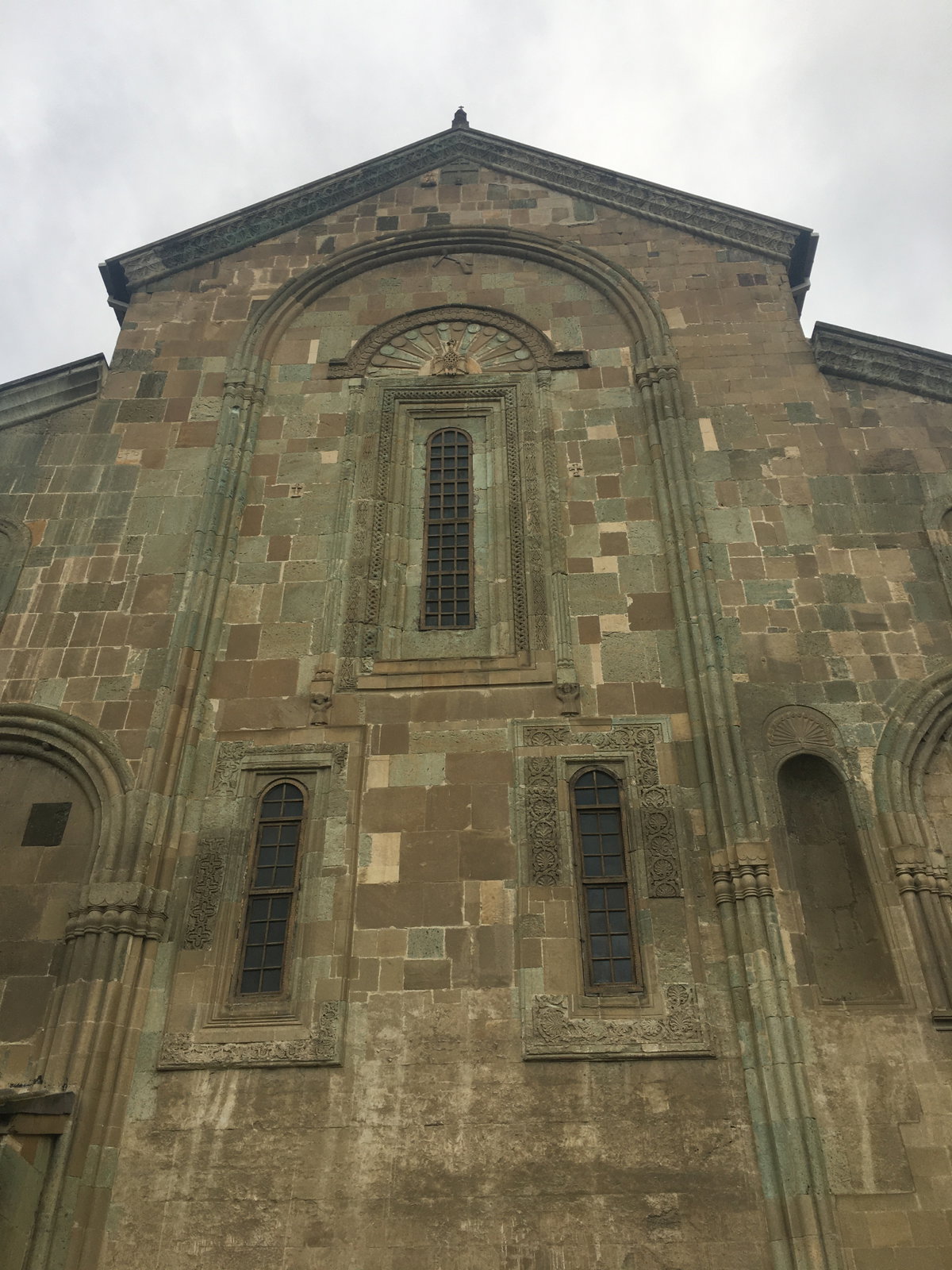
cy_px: 635
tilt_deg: +40.7
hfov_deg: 48.2
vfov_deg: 61.7
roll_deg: +1.3
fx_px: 1063
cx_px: 476
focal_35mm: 29
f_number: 2.2
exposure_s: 1/133
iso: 25
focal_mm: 4.15
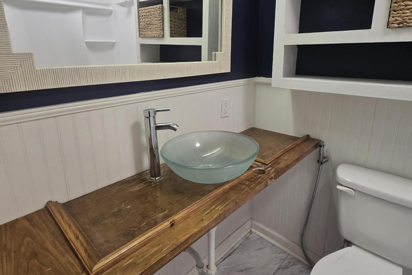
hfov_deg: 86.9
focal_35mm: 19
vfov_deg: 64.2
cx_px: 210
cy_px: 116
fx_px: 217
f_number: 2.2
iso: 160
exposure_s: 1/60
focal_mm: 2.2
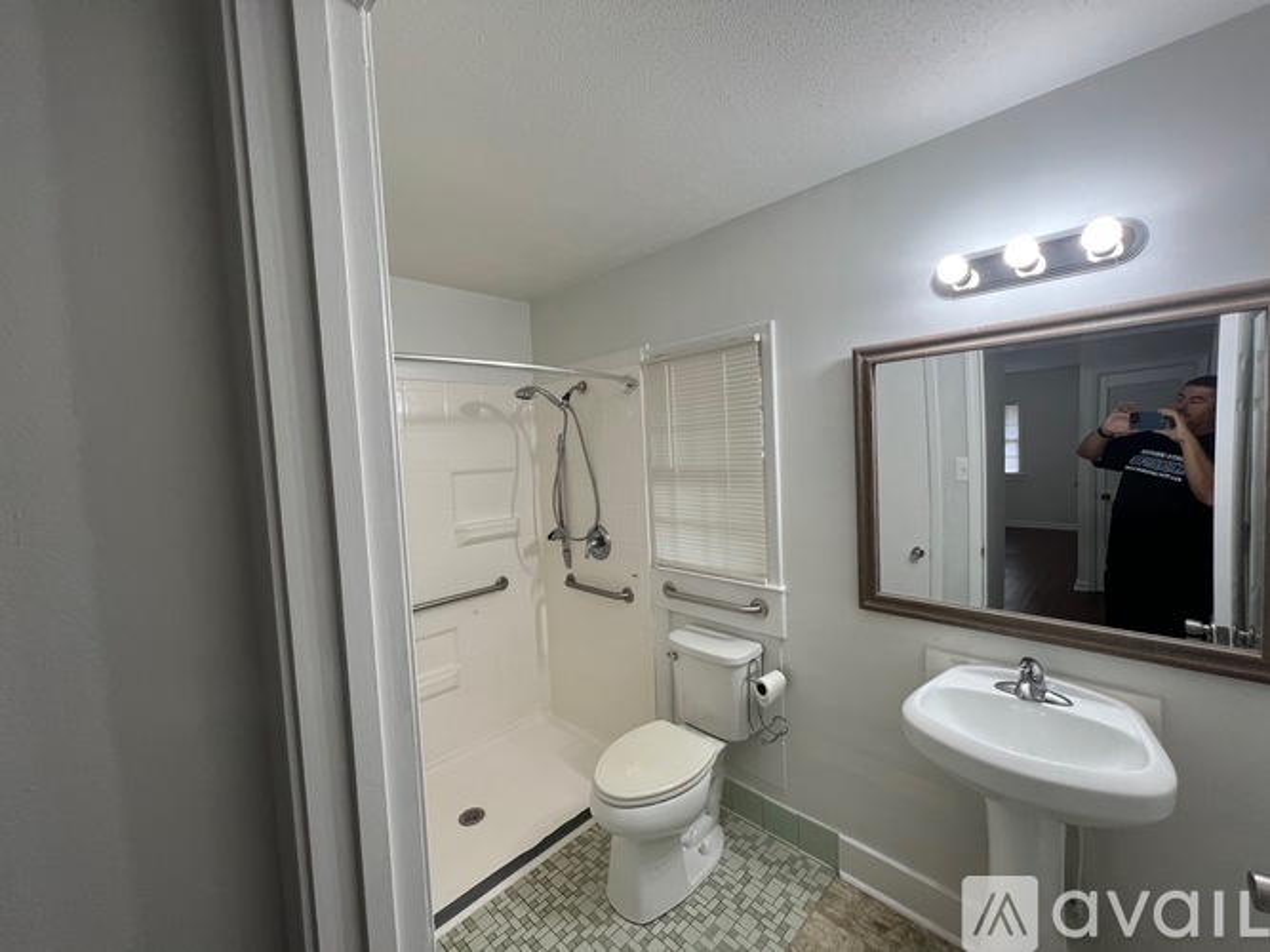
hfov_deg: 106.2
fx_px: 477
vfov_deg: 89.9
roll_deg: +3.3
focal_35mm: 13
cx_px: 635
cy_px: 476
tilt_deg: -3.9
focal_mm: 1.57
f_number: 1.8
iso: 100
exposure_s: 1/99
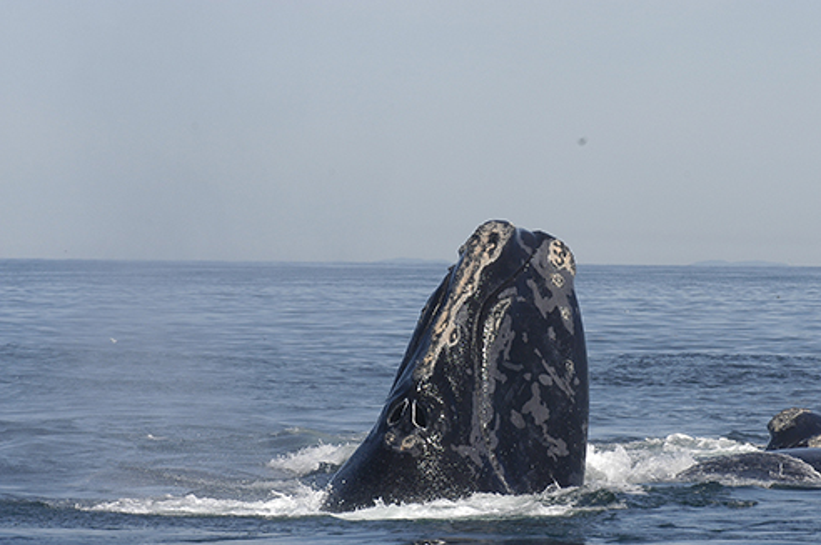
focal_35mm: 366
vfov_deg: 3.7
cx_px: 496
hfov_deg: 5.6
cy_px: 324
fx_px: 8338
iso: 250
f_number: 7.1
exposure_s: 1/800
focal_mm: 200
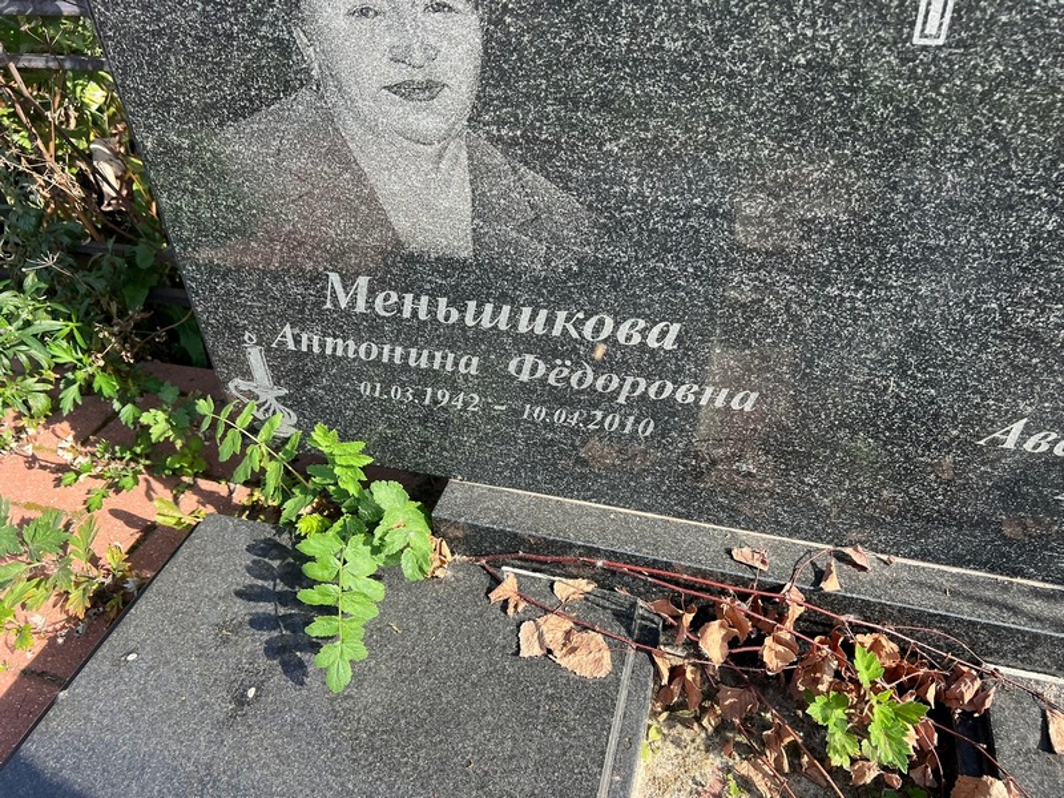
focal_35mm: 26
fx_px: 799
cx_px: 532
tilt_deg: -32.0
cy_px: 399
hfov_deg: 67.3
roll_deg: -1.0
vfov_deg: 53.1
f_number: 1.5
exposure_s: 1/1124
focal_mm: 5.7
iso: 50
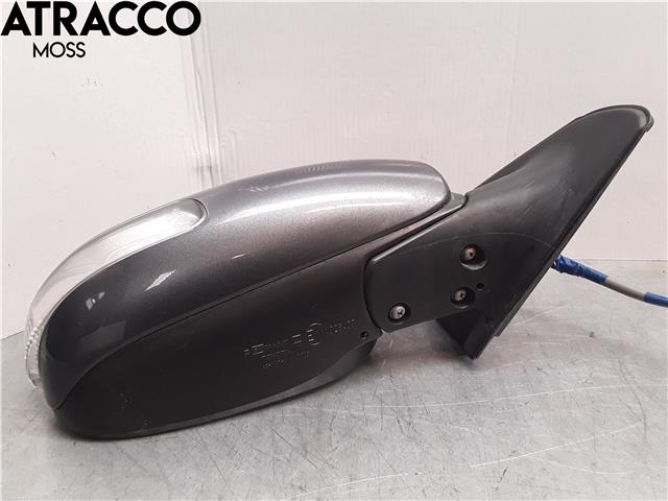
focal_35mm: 28
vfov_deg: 49.7
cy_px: 250
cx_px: 334
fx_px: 540
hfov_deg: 63.4
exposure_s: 1/50
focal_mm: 2.91
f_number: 1.9
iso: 64
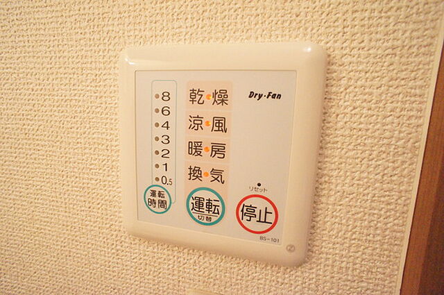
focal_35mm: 24
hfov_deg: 73.8
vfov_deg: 53.0
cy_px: 148
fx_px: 296
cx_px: 222
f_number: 6.3
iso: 6400
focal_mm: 16
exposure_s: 1/160
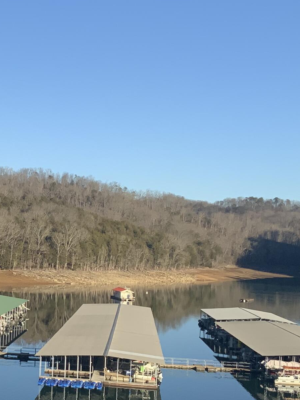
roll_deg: -2.1
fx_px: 832
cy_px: 256
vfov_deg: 26.9
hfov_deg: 19.7
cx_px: -21
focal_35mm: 72
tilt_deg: +1.3
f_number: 1.8
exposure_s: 1/1626
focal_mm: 3
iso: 16
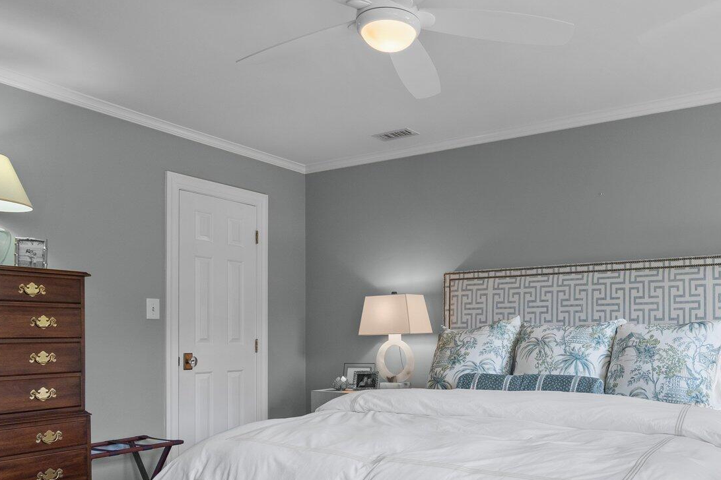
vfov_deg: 42.7
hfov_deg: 60.3
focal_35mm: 30
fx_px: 601
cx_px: 489
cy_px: 337
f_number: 8
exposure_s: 1/6
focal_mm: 16
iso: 400
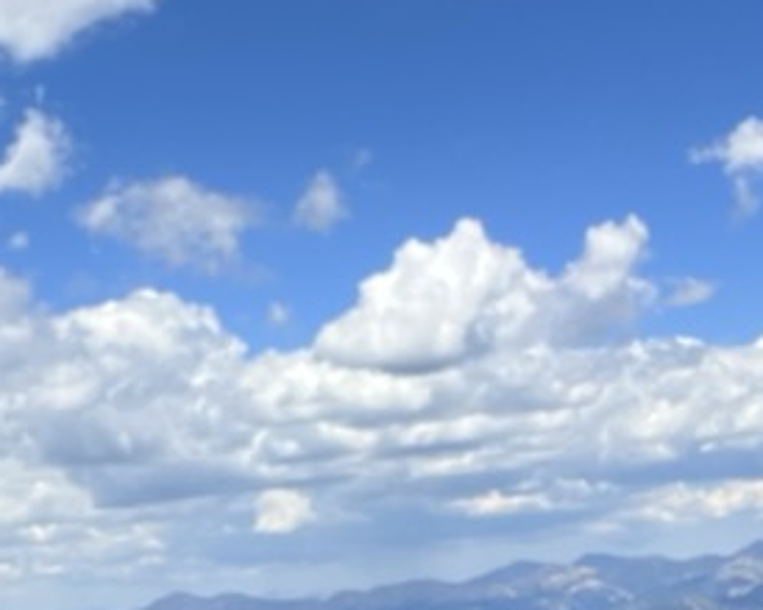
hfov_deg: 22.5
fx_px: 1896
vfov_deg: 17.8
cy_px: 610
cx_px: 162
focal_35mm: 84
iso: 32
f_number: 2.2
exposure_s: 1/885
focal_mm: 2.71
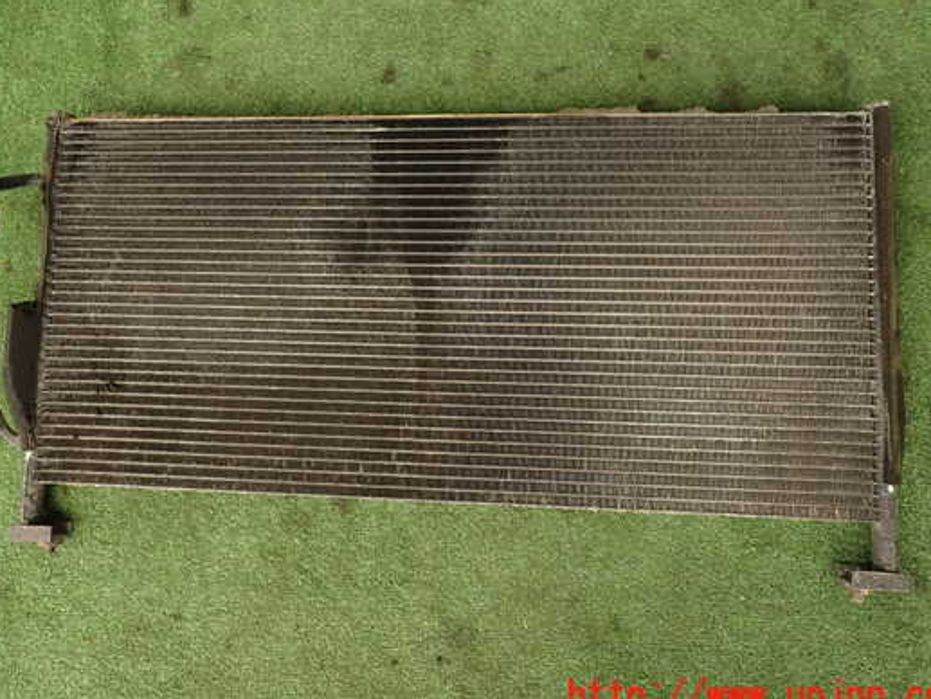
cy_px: 313
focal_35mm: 29
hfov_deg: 61.6
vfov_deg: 48.2
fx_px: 780
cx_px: 434
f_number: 2.8
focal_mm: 4.5
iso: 100
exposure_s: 1/200
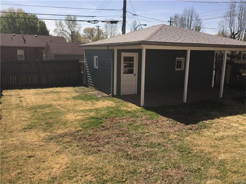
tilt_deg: -10.7
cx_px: 123
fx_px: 206
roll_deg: -0.9
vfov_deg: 48.2
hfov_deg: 61.7
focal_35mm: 29
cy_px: 92
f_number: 2.2
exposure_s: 1/2475
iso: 40
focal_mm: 4.15
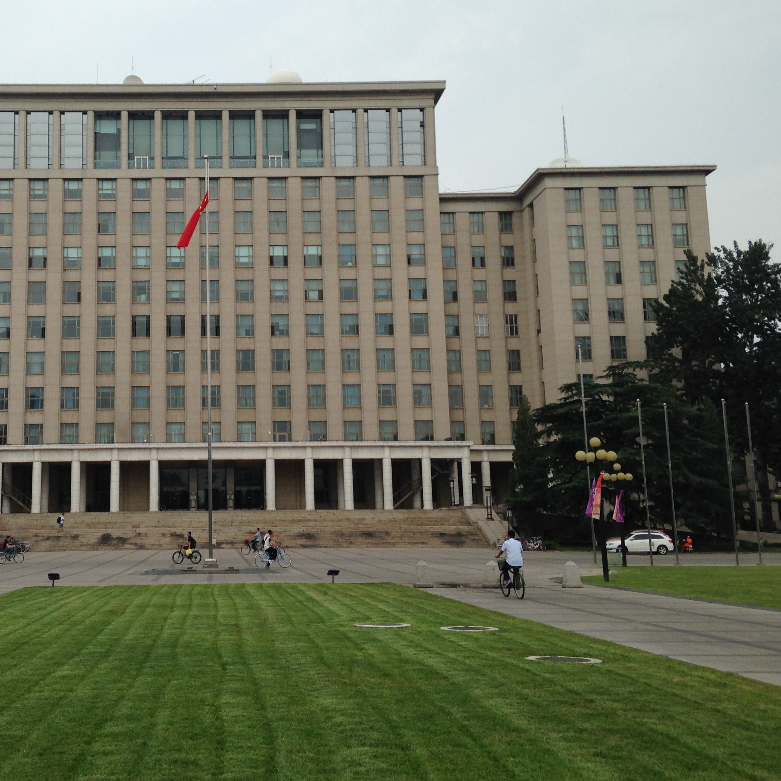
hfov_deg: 35.4
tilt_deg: +10.9
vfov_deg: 36.0
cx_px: 216
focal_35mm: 47
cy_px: 328
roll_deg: -0.7
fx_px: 1200
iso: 50
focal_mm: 4.12
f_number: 2.4
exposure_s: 1/919
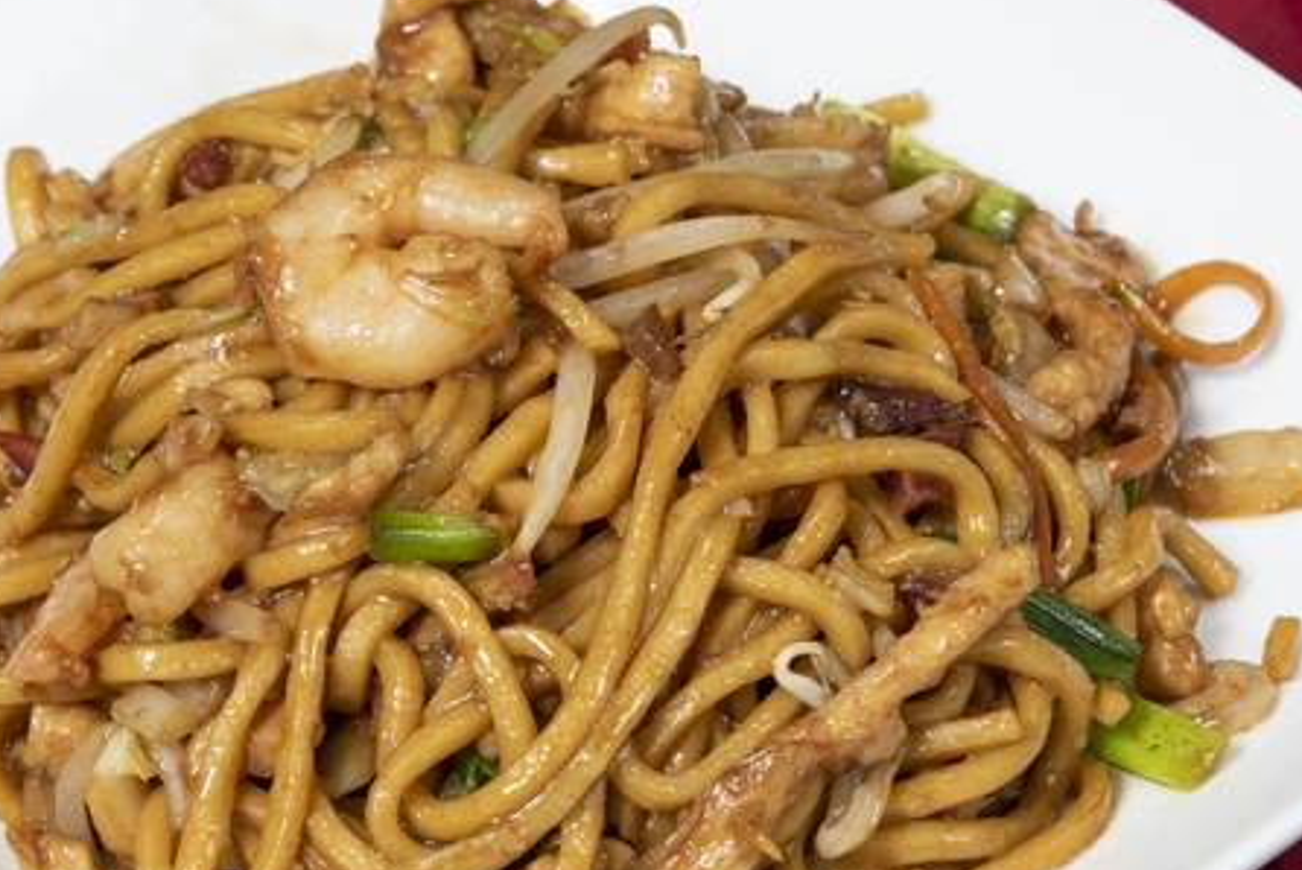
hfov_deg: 12.4
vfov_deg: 8.3
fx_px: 6007
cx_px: 601
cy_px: 574
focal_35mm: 166
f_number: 10
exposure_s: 1/125
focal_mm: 70
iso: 200
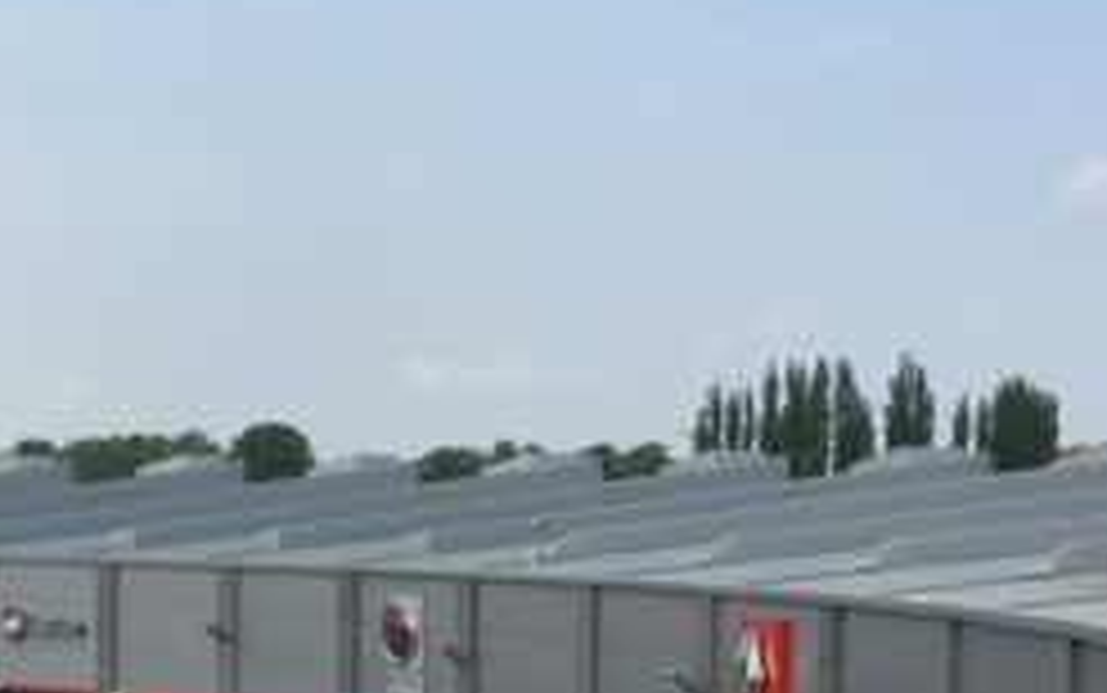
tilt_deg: -8.2
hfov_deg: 23.0
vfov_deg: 14.3
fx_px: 2716
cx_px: 423
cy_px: 720
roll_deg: +0.6
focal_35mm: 90
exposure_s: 1/1399
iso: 25
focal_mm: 4.15
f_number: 2.2
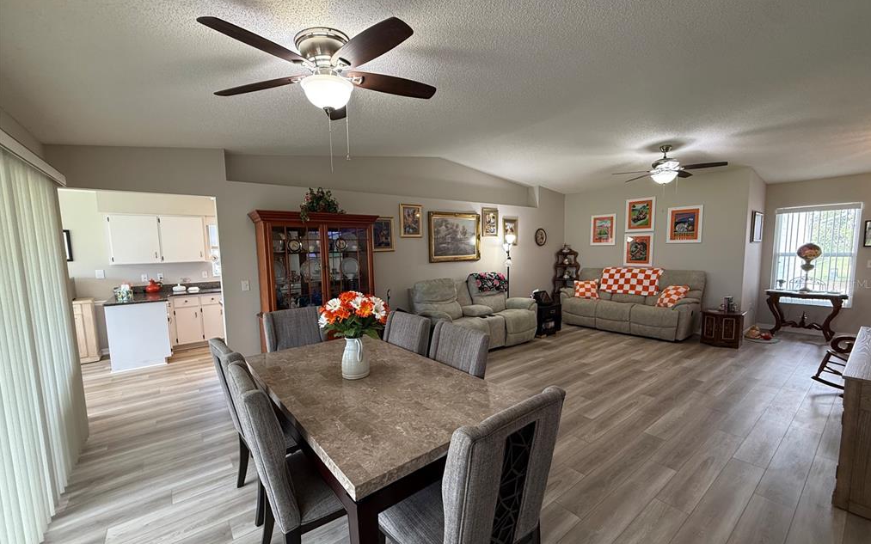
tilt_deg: -5.7
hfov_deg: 101.5
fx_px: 356
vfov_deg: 74.7
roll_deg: +2.0
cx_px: 439
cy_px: 284
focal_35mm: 15
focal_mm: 2.22
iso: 250
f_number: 2.2
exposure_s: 1/60
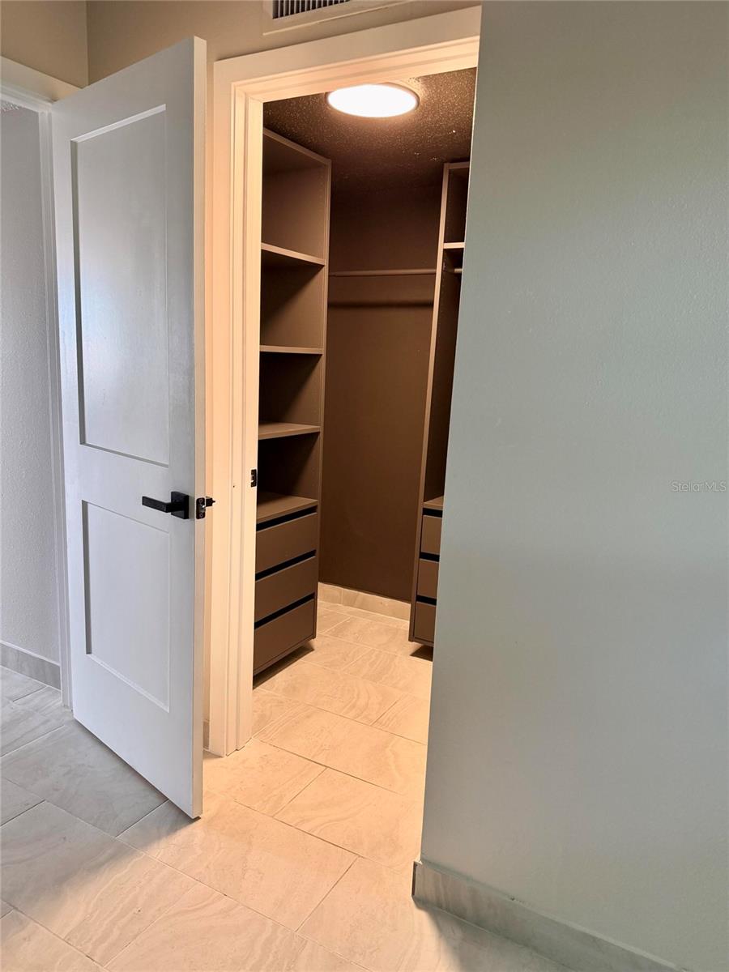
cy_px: 486
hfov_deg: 56.8
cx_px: 364
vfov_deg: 71.6
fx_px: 674
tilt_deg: -11.3
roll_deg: -3.4
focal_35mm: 24
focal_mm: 6.76
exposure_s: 1/60
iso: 160
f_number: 1.78
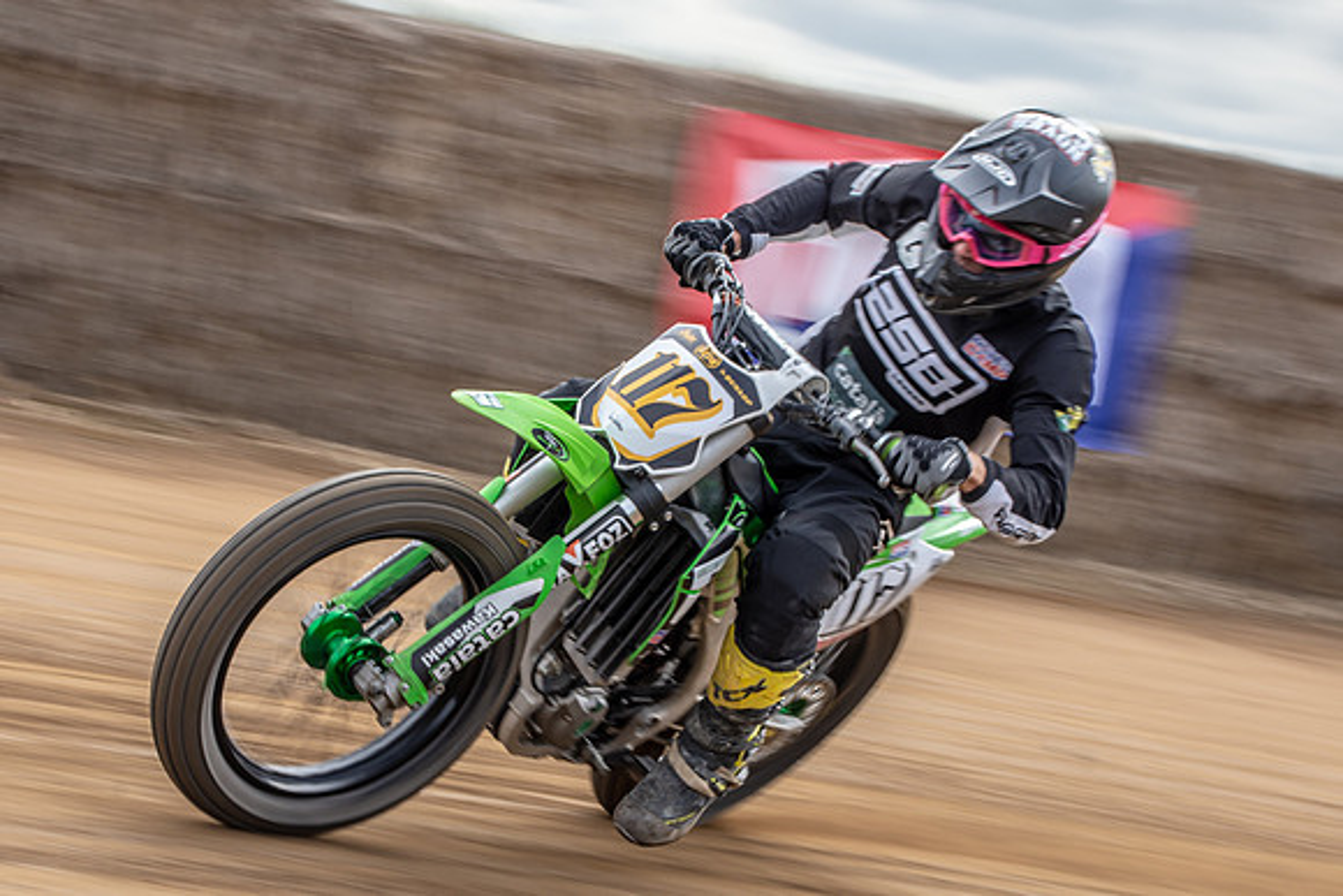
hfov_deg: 12.2
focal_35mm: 168
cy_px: 425
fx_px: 6286
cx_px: 569
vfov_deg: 8.2
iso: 200
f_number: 13
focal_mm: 86
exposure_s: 1/100
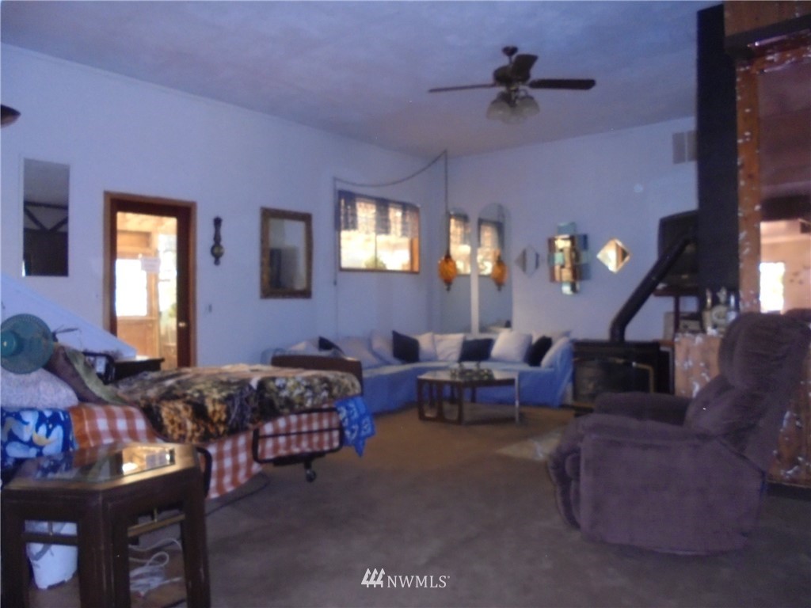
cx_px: 406
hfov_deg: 67.3
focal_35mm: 26
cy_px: 304
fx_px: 609
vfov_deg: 53.1
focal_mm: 4.6
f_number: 3.5
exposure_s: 1/30
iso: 400
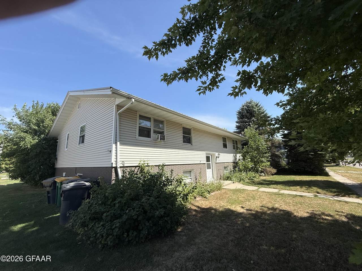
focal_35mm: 14
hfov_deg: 102.1
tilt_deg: +11.1
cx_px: 181
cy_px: 136
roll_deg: +1.6
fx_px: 146
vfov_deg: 85.7
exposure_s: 1/1795
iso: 50
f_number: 2.2
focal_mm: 2.22
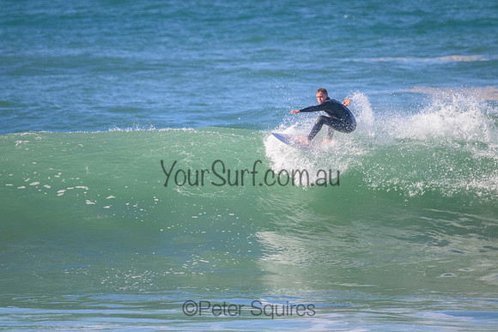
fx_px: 11069
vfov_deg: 1.7
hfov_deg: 2.6
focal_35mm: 800
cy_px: 166
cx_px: 249
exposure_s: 1/2000
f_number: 11
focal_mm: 800
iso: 2000
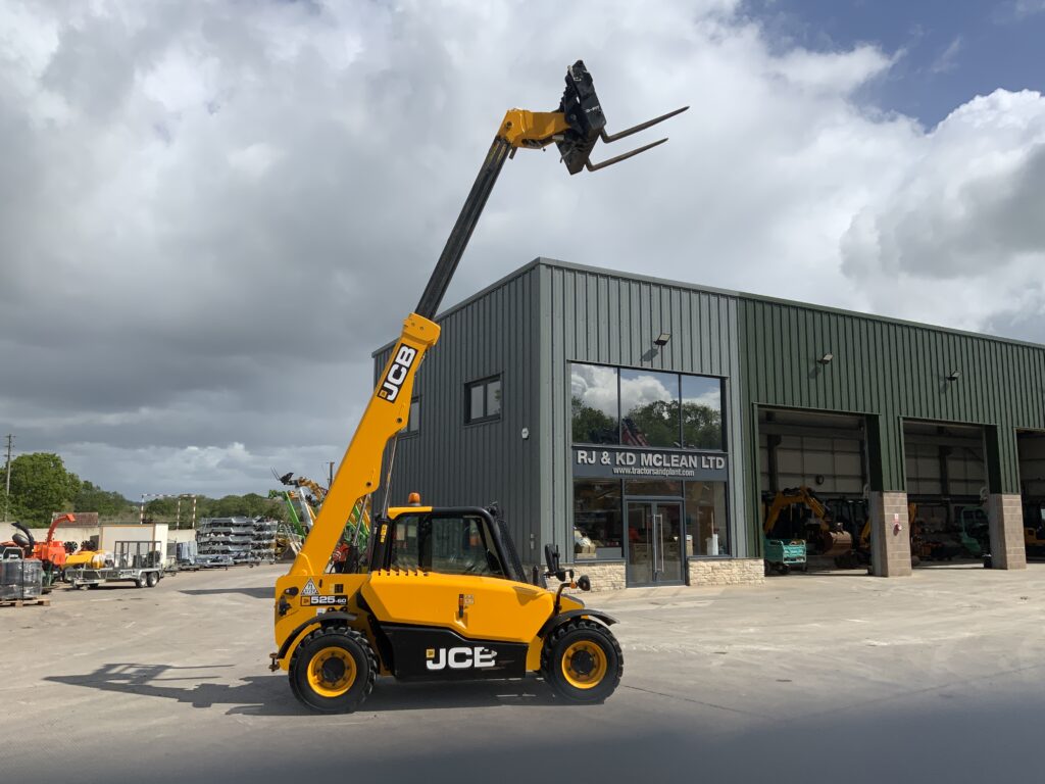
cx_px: 522
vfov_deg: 48.2
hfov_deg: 61.7
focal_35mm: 29
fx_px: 875
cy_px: 392
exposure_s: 1/3788
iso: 16
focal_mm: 3
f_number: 1.8
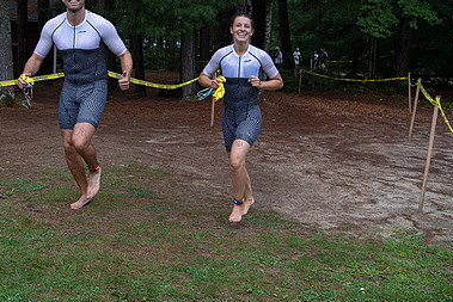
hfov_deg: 39.9
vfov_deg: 27.4
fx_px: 617
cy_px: 98
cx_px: 154
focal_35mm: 49
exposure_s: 1/500
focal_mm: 32
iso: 500
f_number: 4
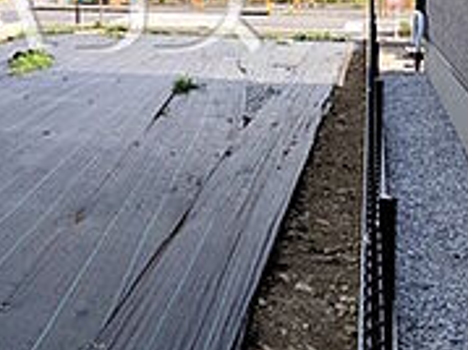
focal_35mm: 47
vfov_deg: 29.0
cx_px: -16
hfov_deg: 35.9
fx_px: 635
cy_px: 5
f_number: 2.2
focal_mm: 1.83
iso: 48
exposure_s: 1/1504
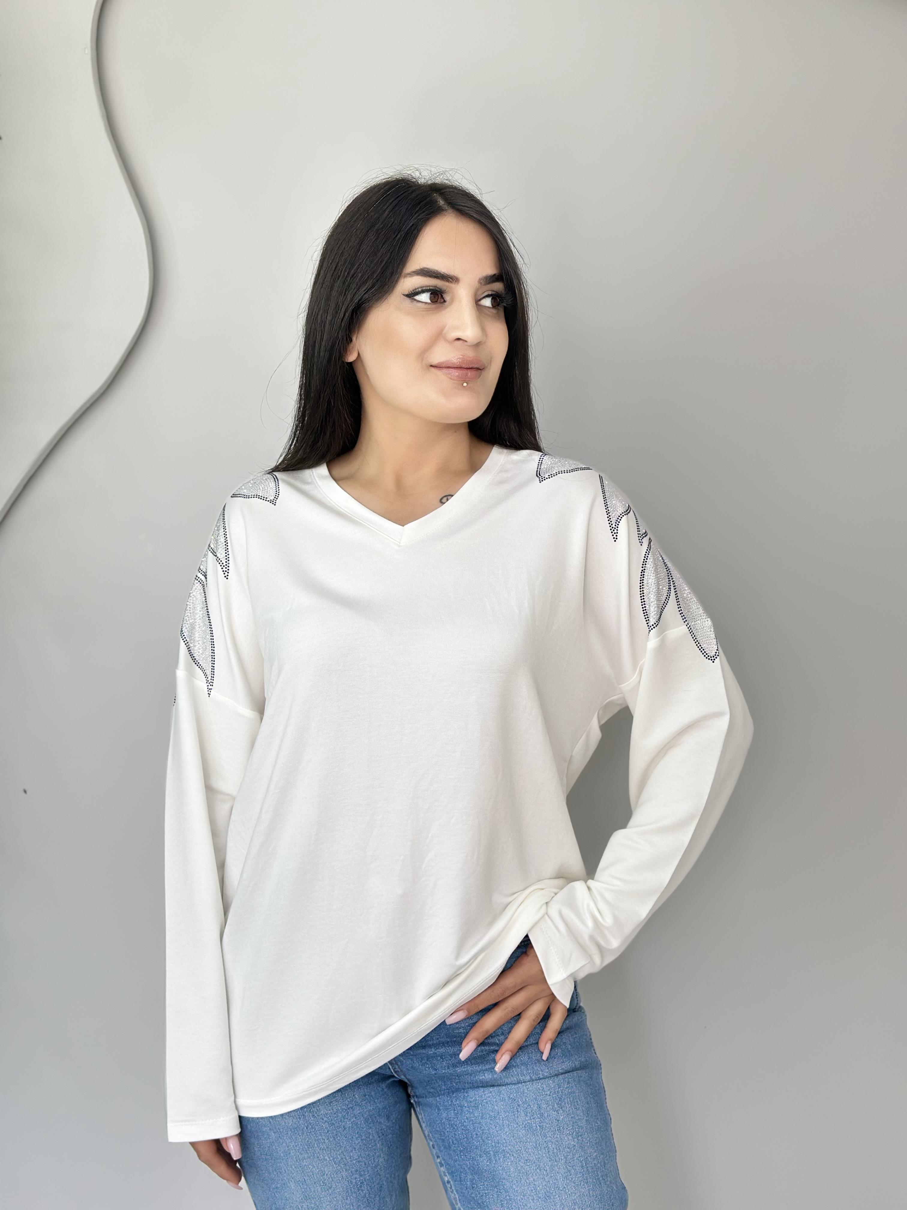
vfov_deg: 39.7
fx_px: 1677
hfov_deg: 30.3
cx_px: 454
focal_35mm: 48
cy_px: 605
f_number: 1.78
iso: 100
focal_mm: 6.86
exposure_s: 1/121
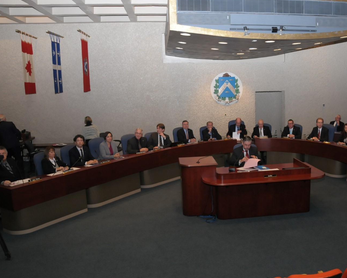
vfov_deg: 45.8
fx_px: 329
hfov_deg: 55.0
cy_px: 133
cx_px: 218
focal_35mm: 32
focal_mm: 18
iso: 800
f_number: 7.1
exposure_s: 1/60
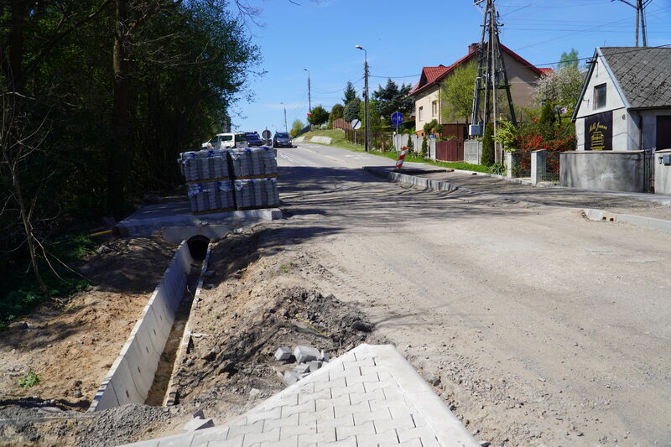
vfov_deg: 41.7
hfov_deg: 59.5
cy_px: 224
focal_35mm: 32
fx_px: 587
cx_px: 336
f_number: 5
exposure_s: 1/640
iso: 100
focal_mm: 21
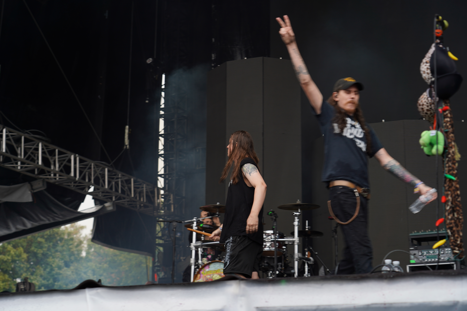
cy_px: 156
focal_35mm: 65
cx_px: 234
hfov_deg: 31.0
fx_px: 843
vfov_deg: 20.9
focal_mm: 65
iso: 100
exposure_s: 1/100
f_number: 4.5
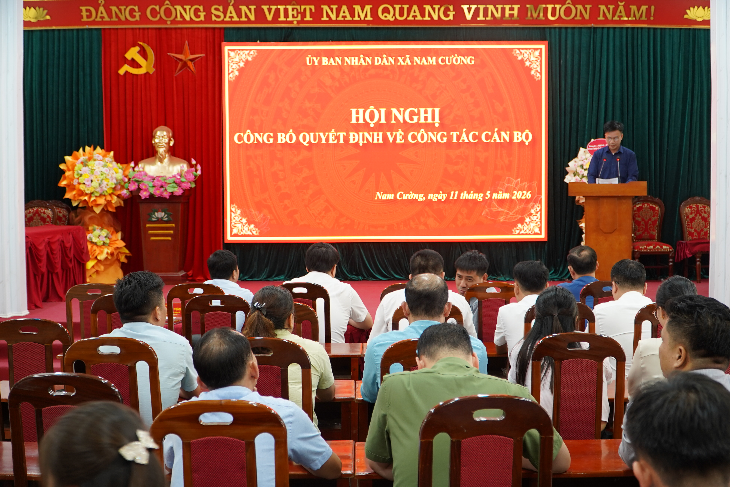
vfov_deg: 31.2
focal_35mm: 43
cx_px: 365
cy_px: 244
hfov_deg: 45.4
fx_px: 872
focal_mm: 29
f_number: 4
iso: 400
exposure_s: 1/20
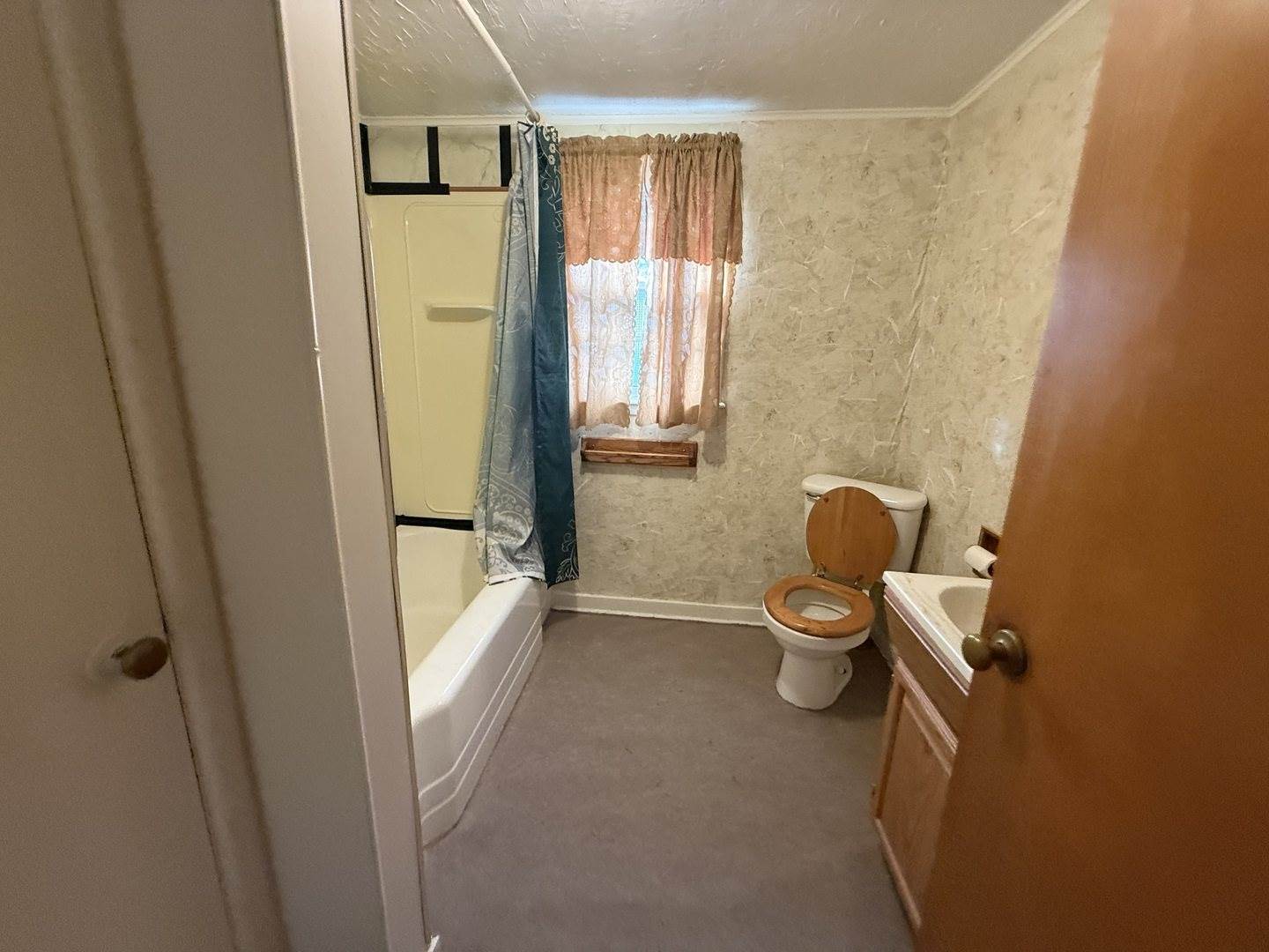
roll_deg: -0.1
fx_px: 513
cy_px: 476
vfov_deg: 85.7
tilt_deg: -15.2
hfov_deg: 102.1
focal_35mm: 14
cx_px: 634
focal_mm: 2.22
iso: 500
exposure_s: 1/60
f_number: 2.2
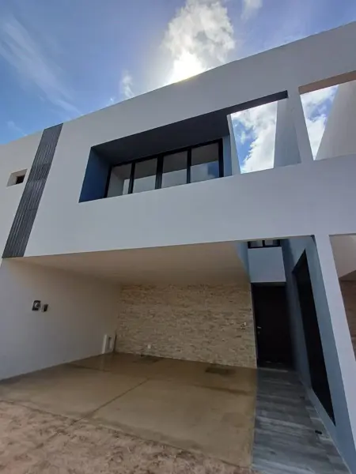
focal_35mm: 16
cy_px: 237
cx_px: 178
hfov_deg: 78.1
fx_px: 219
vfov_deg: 94.5
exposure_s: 1/1855
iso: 40
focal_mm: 1.64
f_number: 2.2
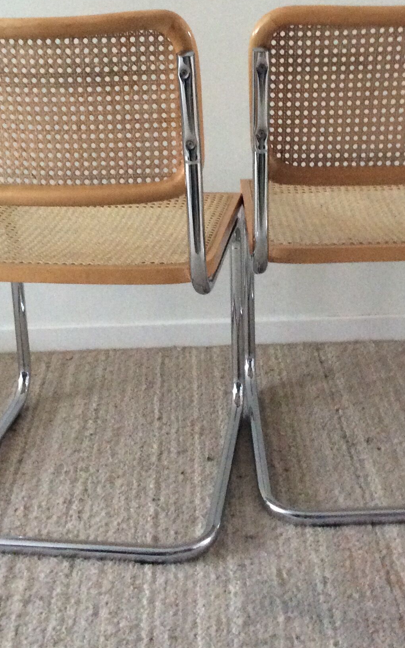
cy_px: 199
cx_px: 219
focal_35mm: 54
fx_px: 954
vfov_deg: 37.0
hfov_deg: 24.0
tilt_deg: -16.6
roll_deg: +1.0
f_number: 2.4
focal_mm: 3.3
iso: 320
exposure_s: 1/20
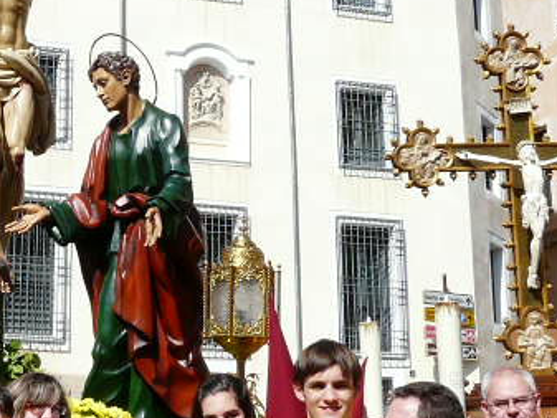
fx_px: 1223
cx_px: 64
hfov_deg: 24.9
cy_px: 200
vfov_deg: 19.4
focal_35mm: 76
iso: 100
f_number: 5.6
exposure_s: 1/400
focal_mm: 4.6
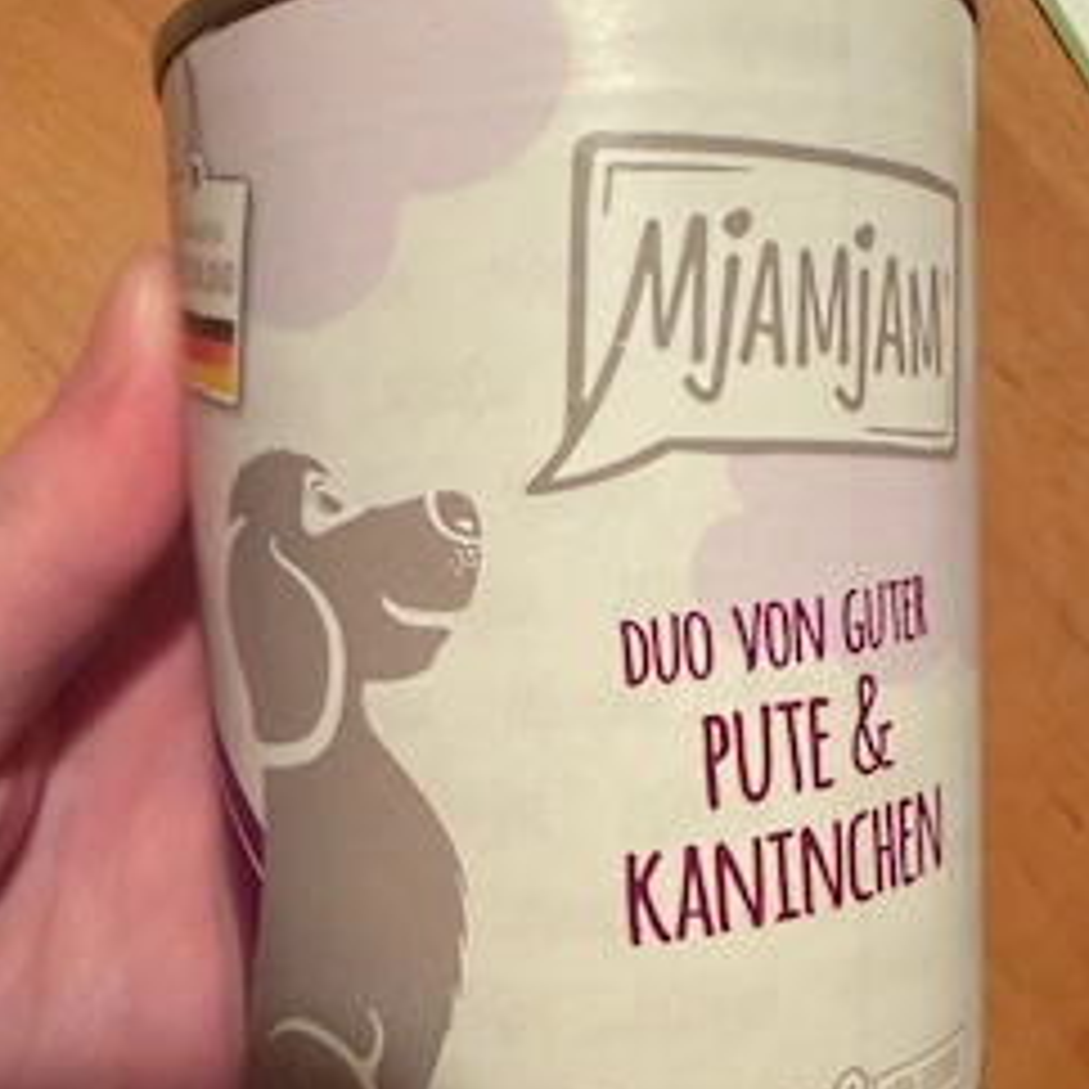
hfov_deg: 47.0
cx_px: 446
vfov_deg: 46.3
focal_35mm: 35
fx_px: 1246
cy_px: 742
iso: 500
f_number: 2.2
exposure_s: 1/50
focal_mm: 2.22
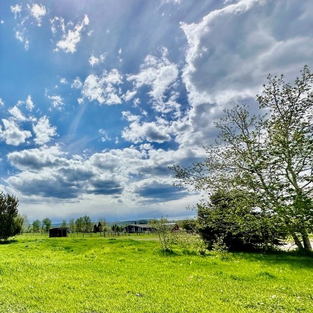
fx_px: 266
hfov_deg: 49.3
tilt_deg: +8.5
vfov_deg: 60.4
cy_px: 190
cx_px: -3
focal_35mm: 26
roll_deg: +1.7
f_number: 2.2
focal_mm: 2.22
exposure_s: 1/6897
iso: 50
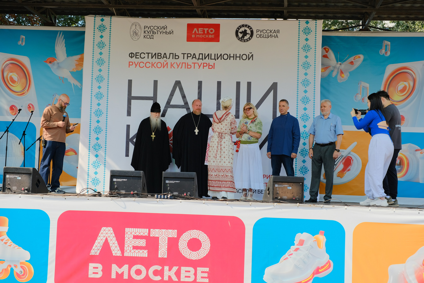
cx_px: 212
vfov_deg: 21.2
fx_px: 754
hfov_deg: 31.4
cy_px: 142
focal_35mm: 64
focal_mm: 42.8
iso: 640
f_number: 4.5
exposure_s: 1/500
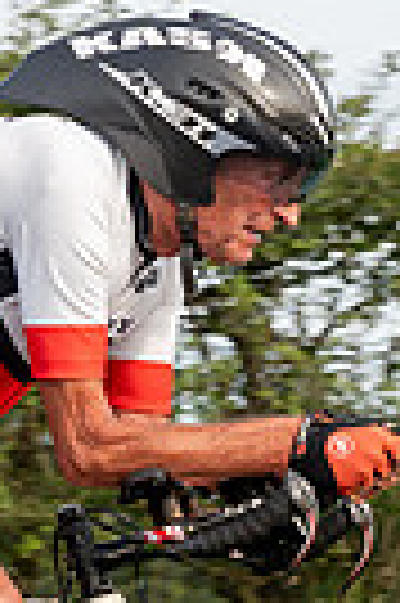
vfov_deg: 5.7
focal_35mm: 362
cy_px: 261
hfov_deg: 3.8
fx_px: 6049
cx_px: 287
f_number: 5.6
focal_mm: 55
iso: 160
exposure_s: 1/640
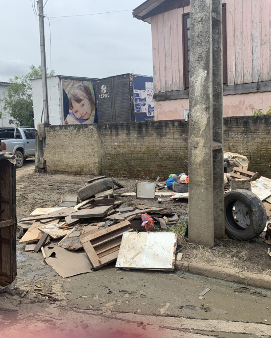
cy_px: 169
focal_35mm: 34
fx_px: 341
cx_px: 136
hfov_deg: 43.3
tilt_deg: -4.7
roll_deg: +0.6
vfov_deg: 52.8
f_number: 1.8
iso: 25
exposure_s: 1/1953
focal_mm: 4.25
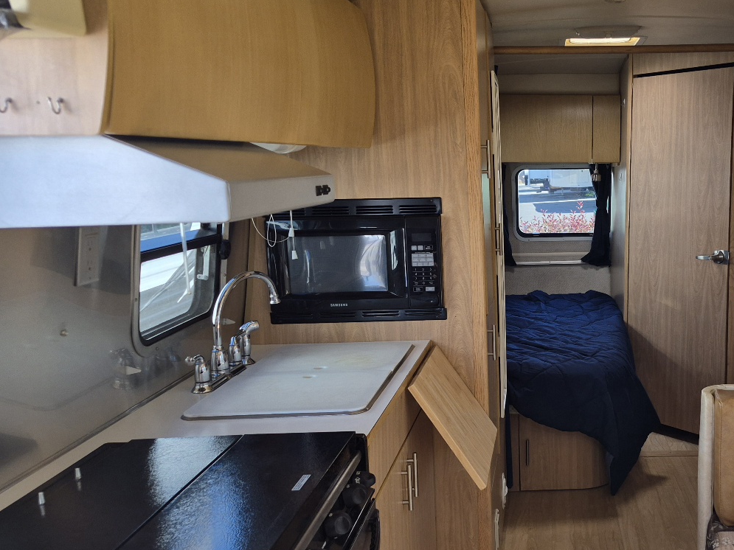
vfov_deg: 38.7
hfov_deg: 47.9
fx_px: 784
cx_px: 566
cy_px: 286
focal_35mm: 37
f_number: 1.8
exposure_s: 1/182
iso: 50
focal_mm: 5.4
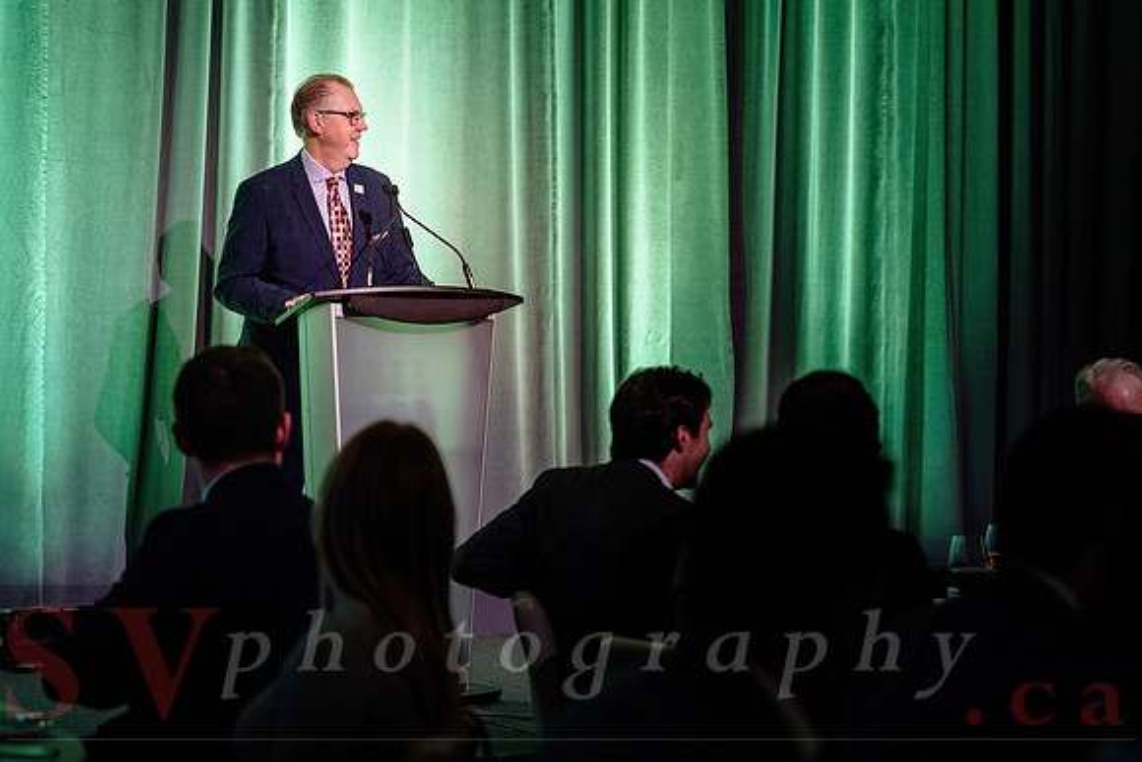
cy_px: 309
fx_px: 2812
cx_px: 573
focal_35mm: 89
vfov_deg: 15.4
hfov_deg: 23.0
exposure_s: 1/250
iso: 1600
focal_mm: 72
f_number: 2.8
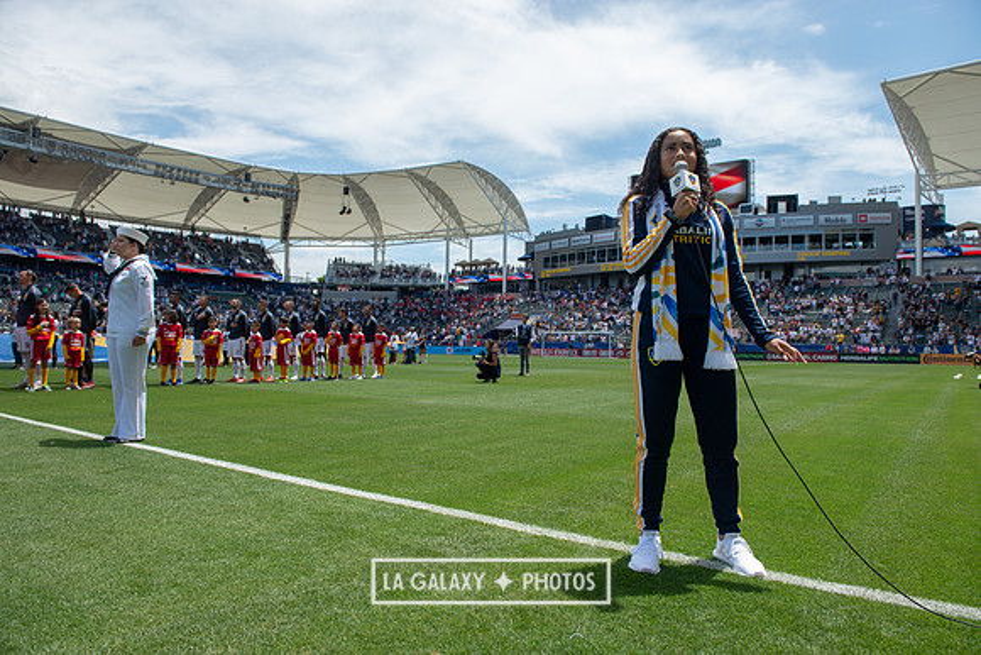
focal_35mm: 24
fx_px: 654
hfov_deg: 73.7
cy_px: 328
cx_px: 490
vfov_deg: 53.2
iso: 200
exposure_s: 1/800
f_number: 5.6
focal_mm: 24
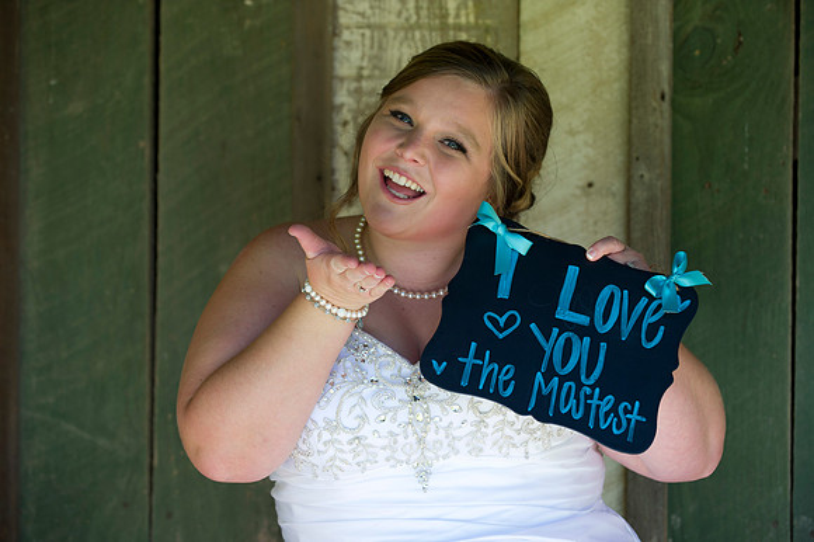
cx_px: 407
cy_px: 271
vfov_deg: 13.4
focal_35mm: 102
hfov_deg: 20.0
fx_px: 2305
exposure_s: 1/160
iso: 200
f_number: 3.5
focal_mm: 102
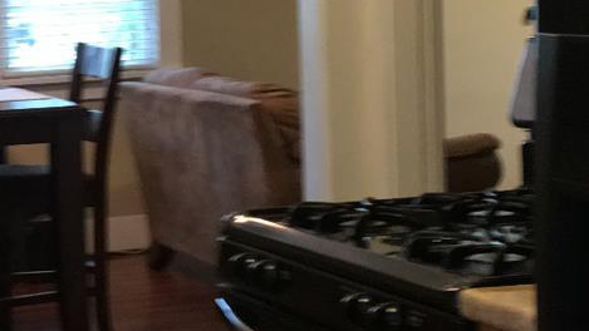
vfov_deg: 11.9
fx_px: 1578
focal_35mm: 101
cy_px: 54
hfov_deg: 20.5
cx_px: 18
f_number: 2.2
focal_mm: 4.15
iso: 200
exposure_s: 1/15
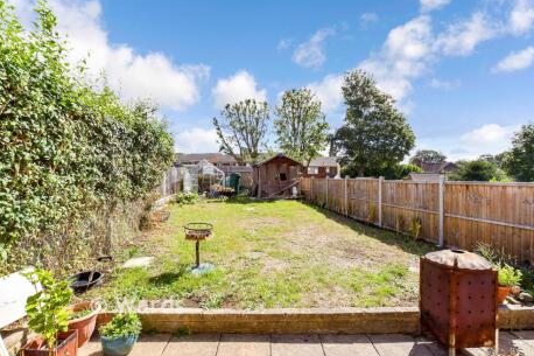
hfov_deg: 69.4
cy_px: 178
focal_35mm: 26
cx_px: 270
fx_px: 386
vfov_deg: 49.5
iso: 320
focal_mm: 17
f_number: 8
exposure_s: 1/800
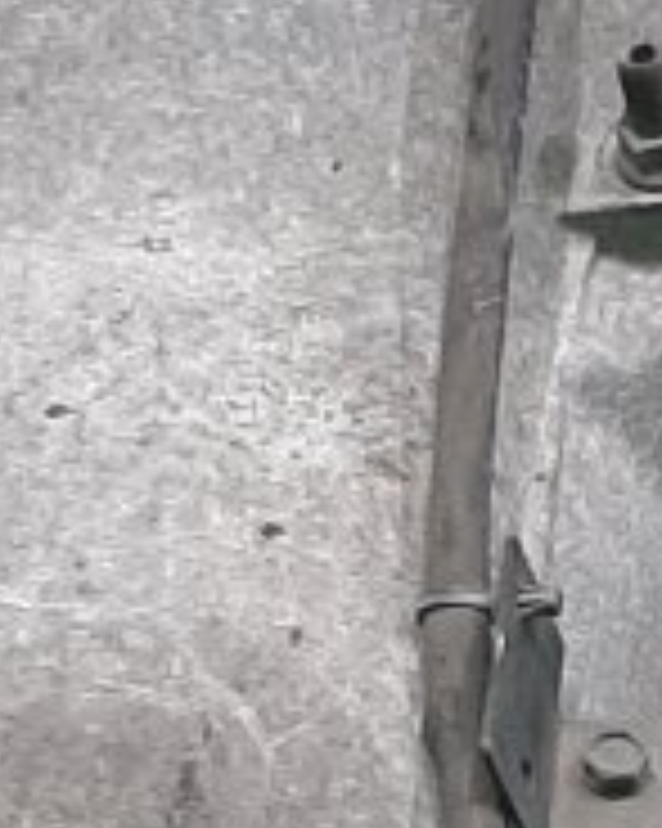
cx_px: 482
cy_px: 1125
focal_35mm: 199
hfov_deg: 7.8
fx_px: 4878
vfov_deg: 9.5
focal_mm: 3.93
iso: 93
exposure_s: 1/50
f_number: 1.7
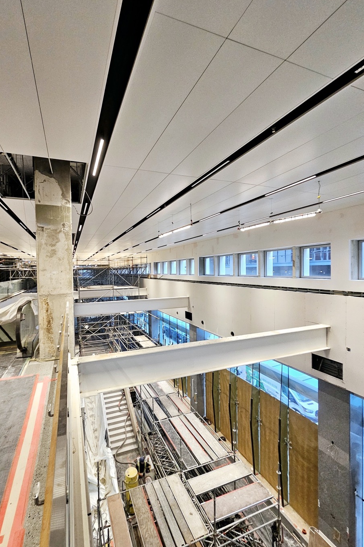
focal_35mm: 14
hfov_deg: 80.6
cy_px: 271
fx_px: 212
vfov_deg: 104.3
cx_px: 153
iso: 320
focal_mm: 2.2
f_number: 2.2
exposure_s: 1/77.5
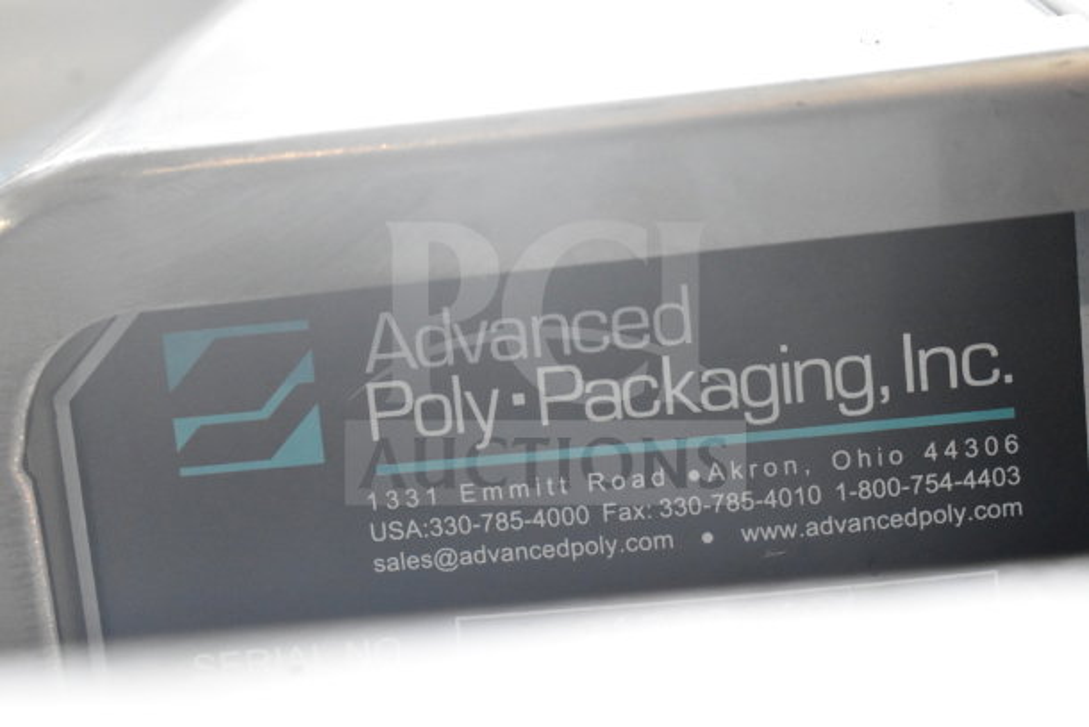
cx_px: 544
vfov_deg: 16.6
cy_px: 364
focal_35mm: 82
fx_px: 2496
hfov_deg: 24.6
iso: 6400
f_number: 9
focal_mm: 55
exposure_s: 1/320
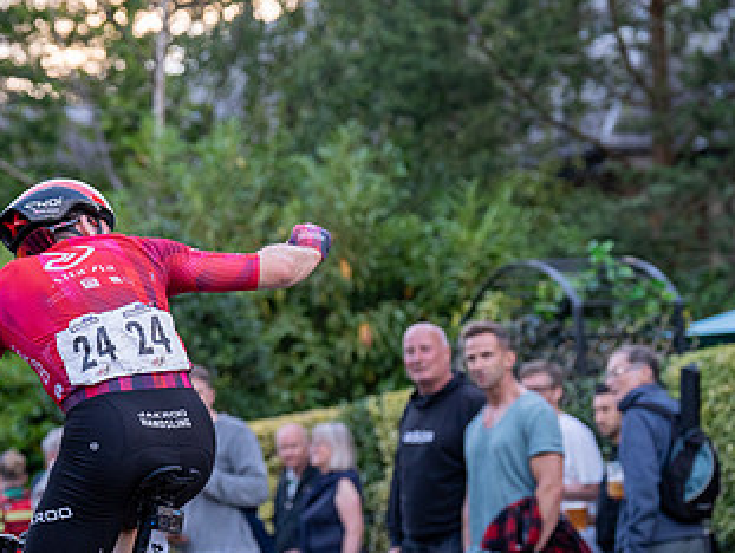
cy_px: 261
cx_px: 109
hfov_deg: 11.4
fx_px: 3656
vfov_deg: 8.6
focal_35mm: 172
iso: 2000
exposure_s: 1/800
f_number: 3.5
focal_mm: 96
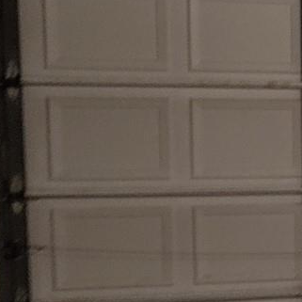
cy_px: 194
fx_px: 1086
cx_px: 731
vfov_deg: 15.8
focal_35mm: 110
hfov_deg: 12.4
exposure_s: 1/30
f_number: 1.5
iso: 500
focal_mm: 4.23
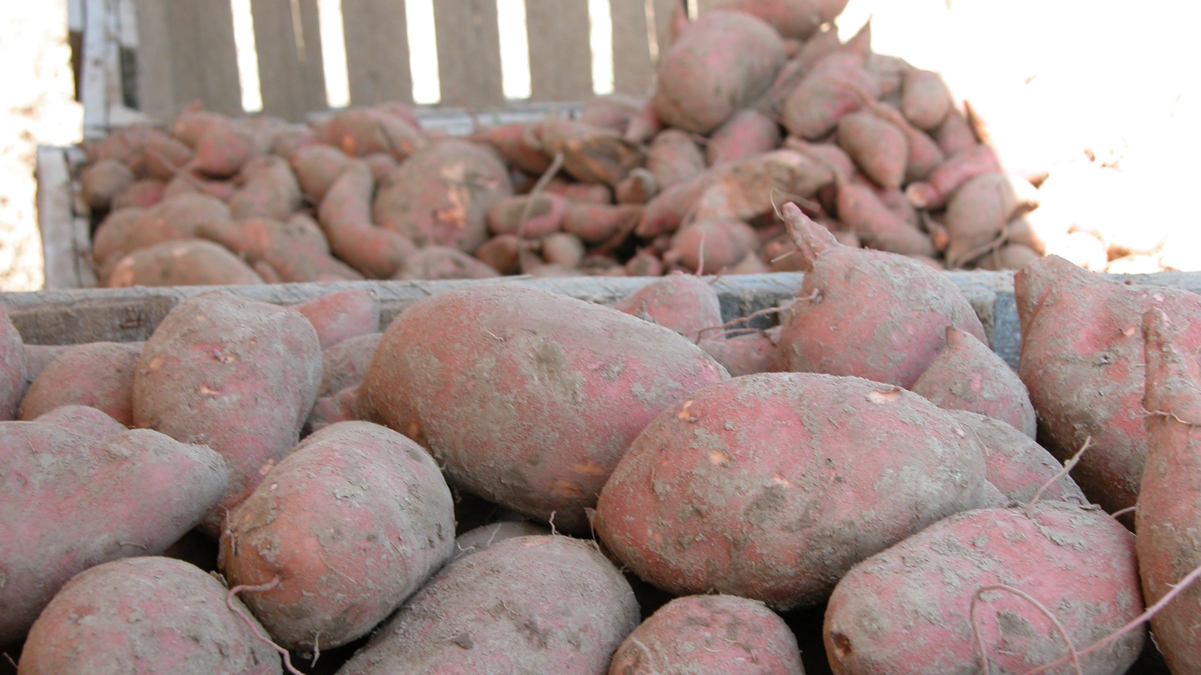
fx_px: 2579
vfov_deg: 14.9
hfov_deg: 26.2
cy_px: 439
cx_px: 601
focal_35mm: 81
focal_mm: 18.8
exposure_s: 1/105
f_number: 4.2
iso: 100
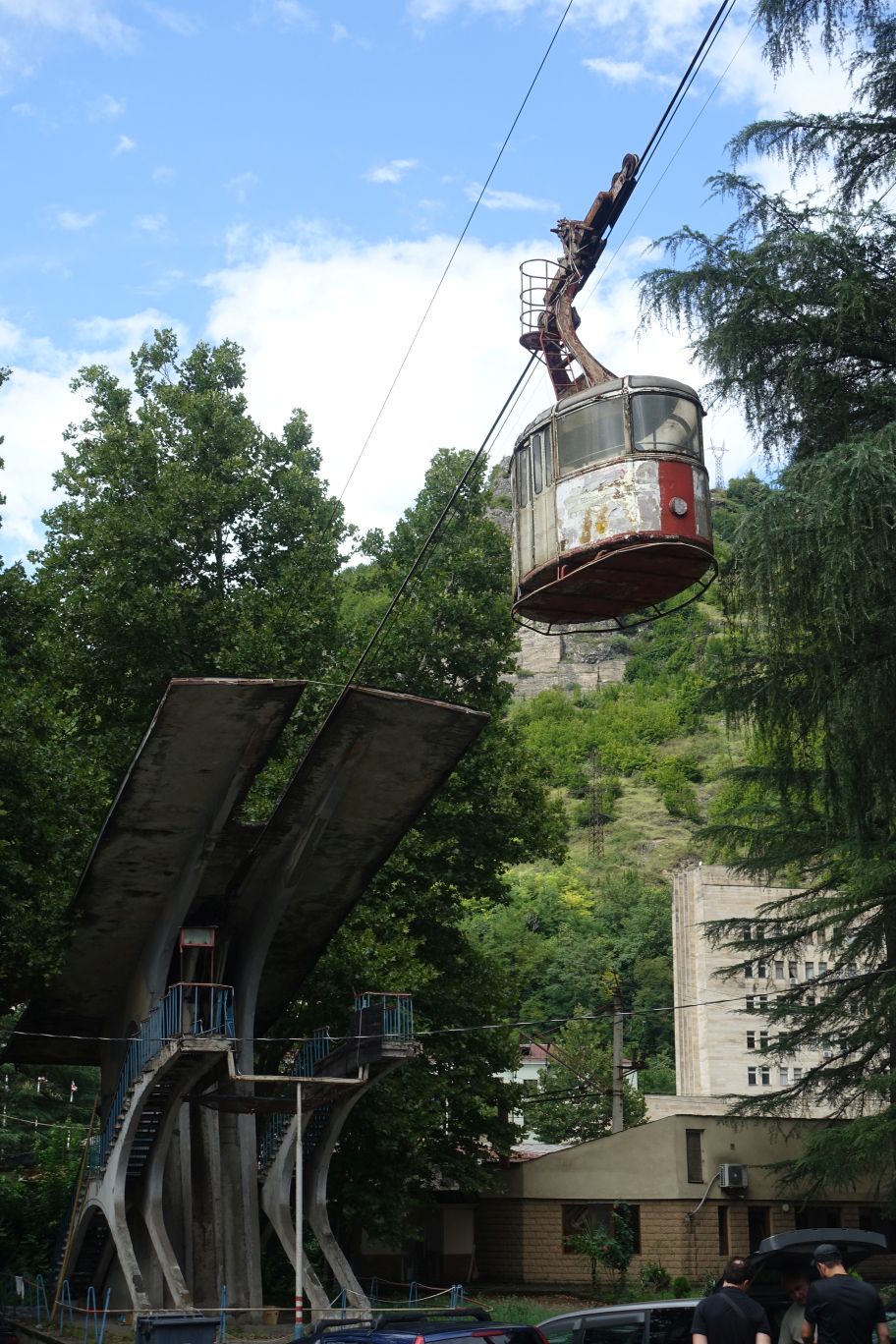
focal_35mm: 50
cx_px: 448
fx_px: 1867
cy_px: 672
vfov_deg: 39.6
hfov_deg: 27.0
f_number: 5.6
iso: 125
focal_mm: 18.3
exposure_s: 1/250
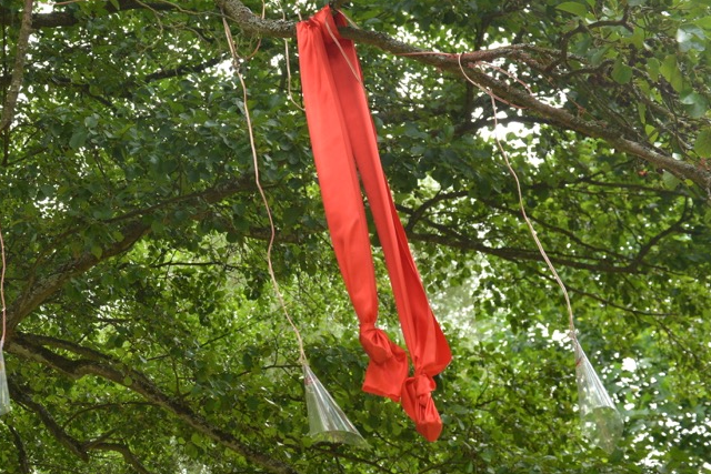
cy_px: 245
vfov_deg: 21.9
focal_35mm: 62
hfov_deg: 30.7
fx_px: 1225
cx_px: 54
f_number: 6.3
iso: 500
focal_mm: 31
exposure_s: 1/320
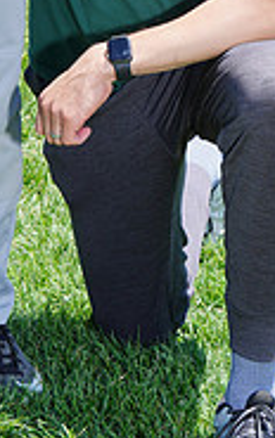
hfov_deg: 5.8
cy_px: -144
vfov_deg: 9.1
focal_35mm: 227
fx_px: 2716
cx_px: 96
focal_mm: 71
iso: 200
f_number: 10
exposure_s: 1/200
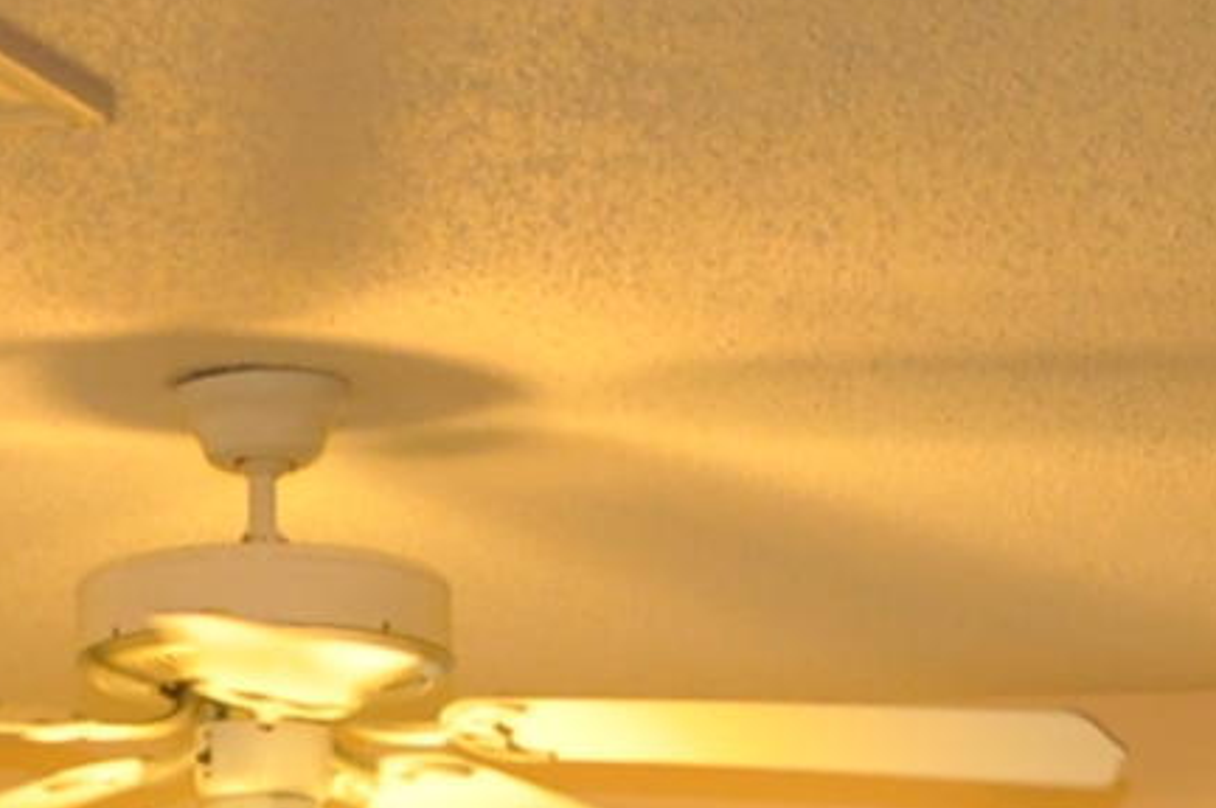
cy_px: 2592
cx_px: 817
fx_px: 6311
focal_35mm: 187
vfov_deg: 6.5
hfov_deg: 11.0
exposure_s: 1/100
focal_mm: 18
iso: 800
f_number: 3.5
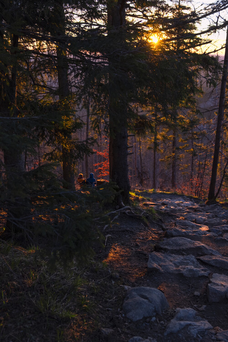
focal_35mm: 33
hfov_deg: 40.0
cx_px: 114
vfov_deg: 57.2
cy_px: 171
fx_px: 313
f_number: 3.2
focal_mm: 22.3
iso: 250
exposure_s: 1/250
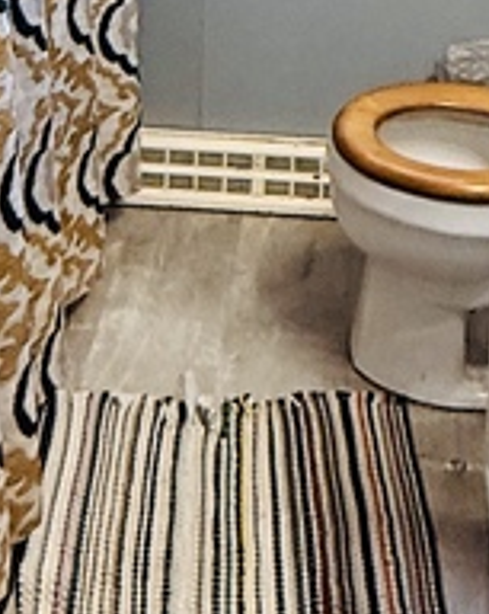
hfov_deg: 19.9
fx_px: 1396
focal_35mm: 77
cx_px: 224
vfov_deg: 21.2
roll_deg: -1.6
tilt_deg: -9.4
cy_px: -285
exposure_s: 1/120
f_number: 2.2
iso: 250
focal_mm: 2.22
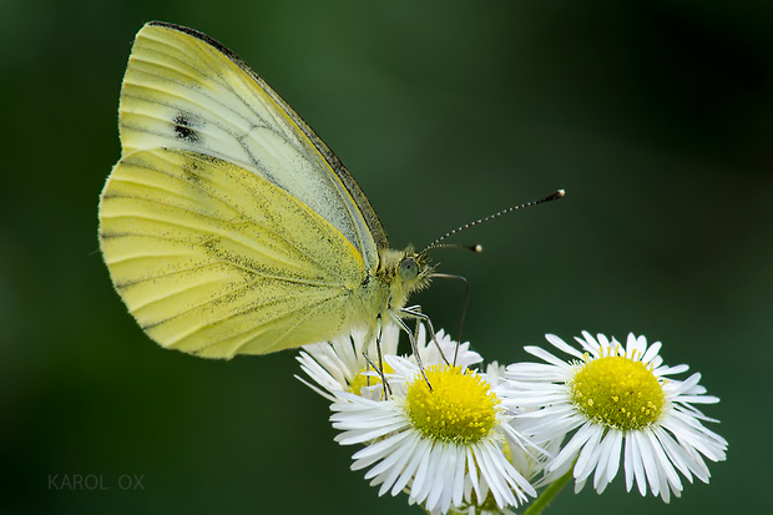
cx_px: 386
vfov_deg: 4.9
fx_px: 5957
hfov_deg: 7.4
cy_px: 258
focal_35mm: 278
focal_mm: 185
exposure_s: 1/160
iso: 200
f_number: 16
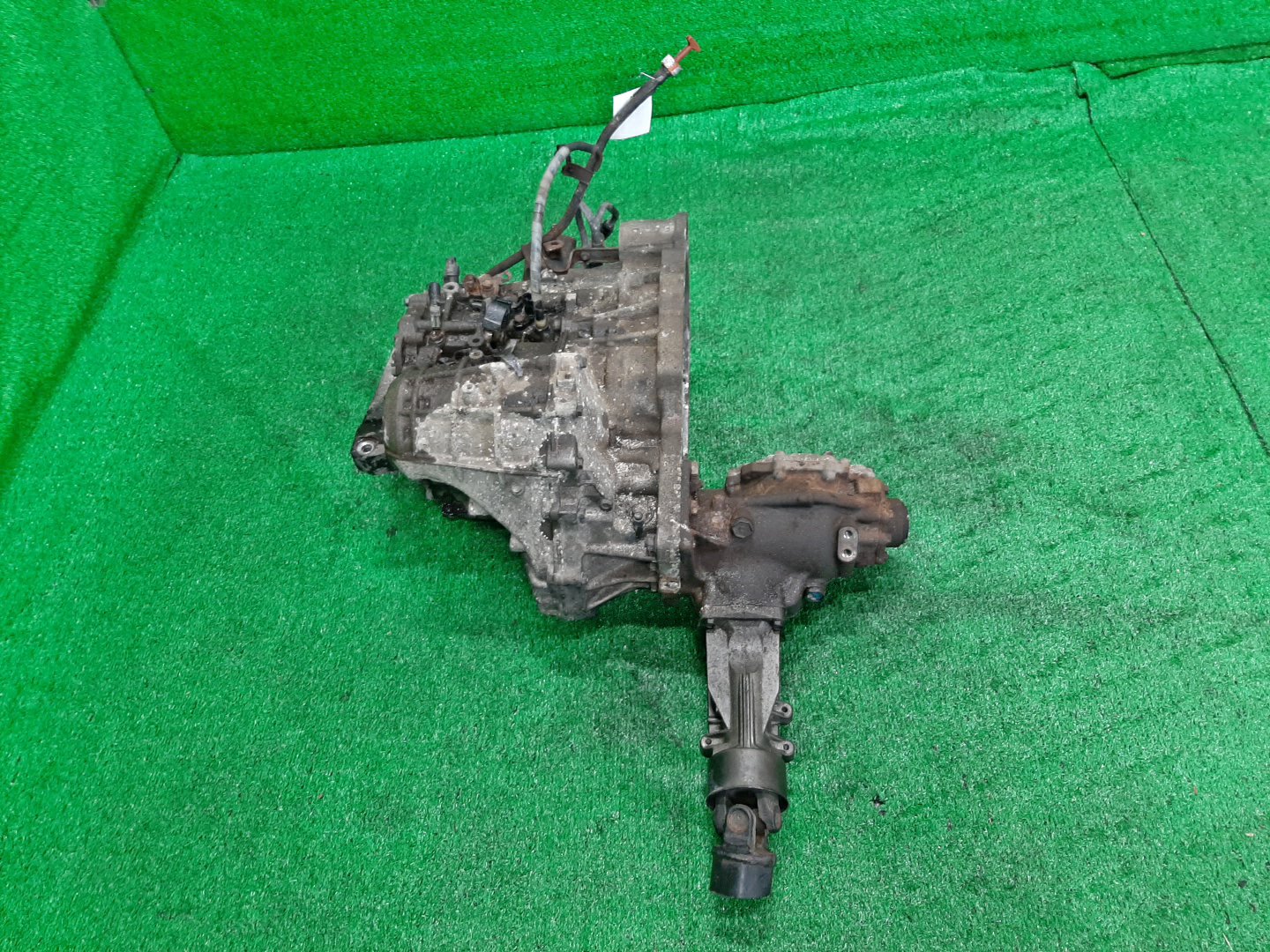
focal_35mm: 26
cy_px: 476
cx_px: 635
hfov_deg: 67.3
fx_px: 954
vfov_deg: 53.1
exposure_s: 1/50
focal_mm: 3.93
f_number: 1.7
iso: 119
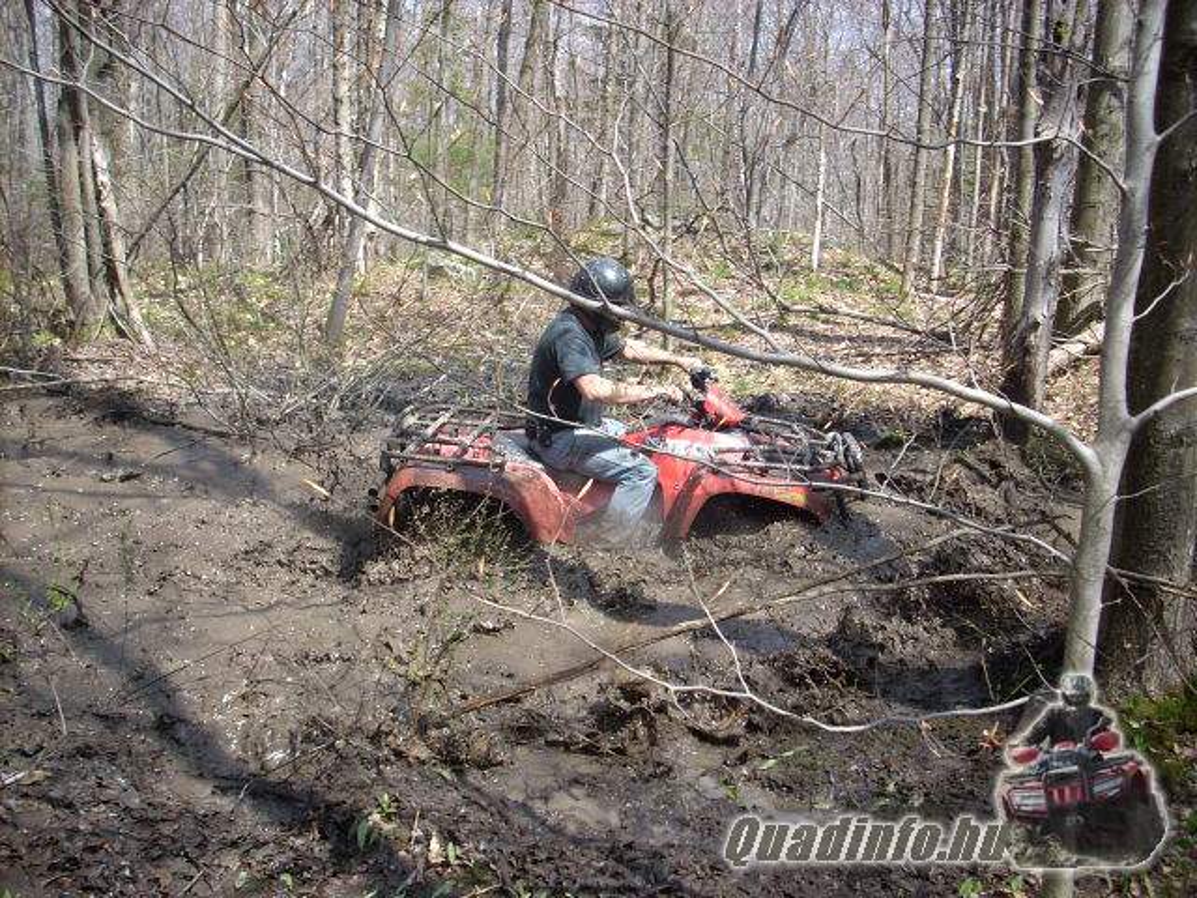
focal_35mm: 37
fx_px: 1279
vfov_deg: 38.7
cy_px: 449
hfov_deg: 50.1
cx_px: 598
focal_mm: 6.2
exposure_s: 1/273
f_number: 2.8
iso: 64
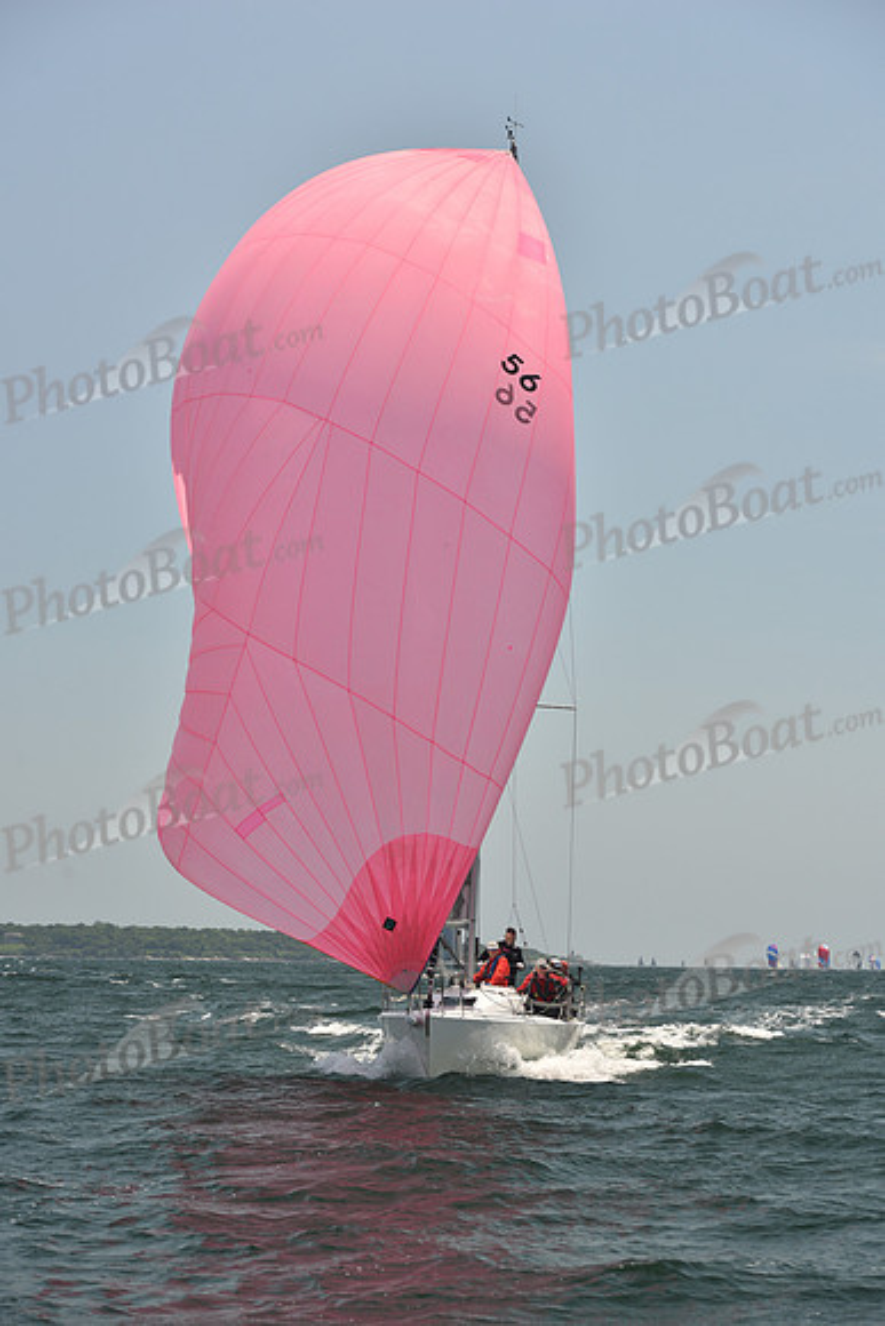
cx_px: 442
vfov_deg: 28.8
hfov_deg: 19.5
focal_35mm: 70
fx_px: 2580
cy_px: 663
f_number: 6.3
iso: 250
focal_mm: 70
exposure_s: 1/640
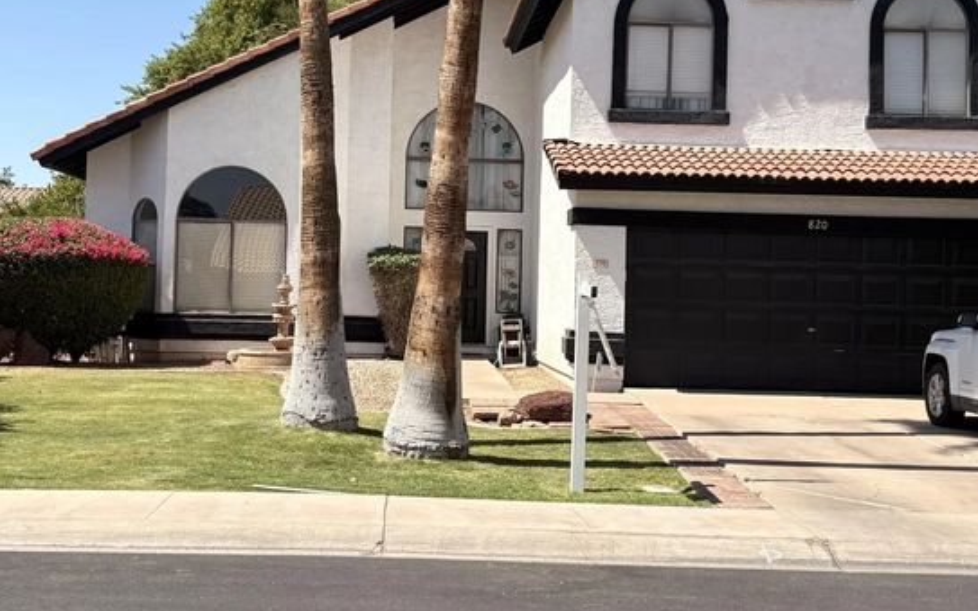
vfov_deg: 24.8
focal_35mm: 52
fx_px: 1386
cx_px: 430
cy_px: 238
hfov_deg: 38.8
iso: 50
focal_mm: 5.96
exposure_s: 1/3125
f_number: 1.6
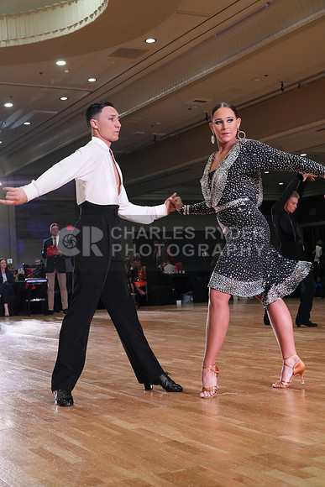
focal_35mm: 50
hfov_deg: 27.0
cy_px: 244
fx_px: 677
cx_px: 162
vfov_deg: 39.6
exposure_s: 1/200
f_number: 7.1
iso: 4000
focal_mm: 50
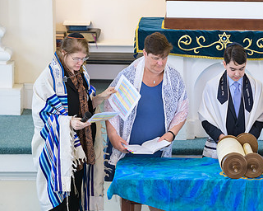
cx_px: 238
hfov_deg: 7.1
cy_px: 101
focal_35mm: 272
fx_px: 2117
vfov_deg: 5.7
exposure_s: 1/125
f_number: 3.2
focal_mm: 160
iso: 1250
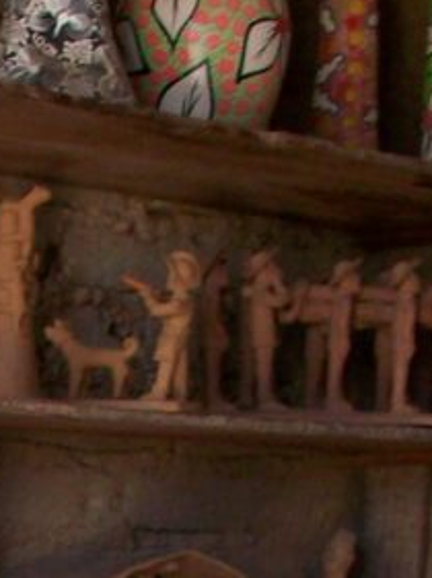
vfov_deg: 13.5
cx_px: -261
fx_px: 2251
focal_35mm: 135
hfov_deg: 10.5
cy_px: 940
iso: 136
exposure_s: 1/64
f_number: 2.8
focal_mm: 6.2
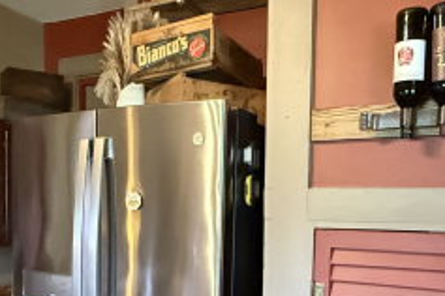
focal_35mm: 41
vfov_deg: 31.6
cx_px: 202
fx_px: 507
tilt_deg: -5.4
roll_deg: -0.7
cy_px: 244
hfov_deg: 47.3
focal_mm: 2.22
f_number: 2.2
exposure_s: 1/60
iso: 1250
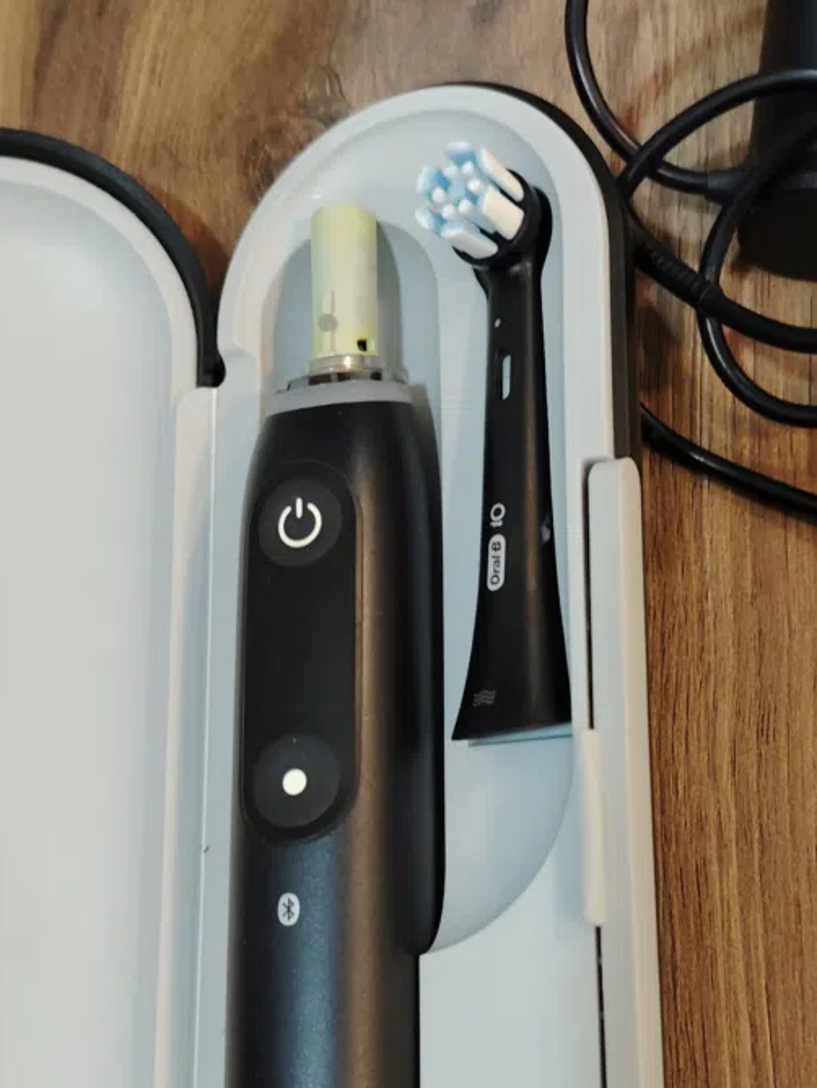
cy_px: 744
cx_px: 448
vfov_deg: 38.4
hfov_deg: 29.7
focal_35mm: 49
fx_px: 1541
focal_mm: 5.25
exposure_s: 1/33.3
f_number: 1.75
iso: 1841
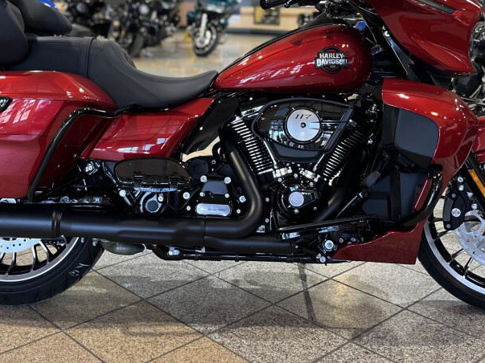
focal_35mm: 46
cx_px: 220
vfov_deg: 30.4
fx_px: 644
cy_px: 48
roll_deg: -0.7
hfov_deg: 41.2
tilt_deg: -4.9
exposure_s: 1/60
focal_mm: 5.1
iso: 160
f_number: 1.6
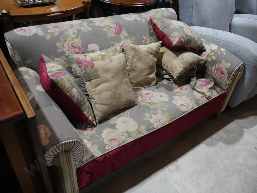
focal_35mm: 28
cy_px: 96
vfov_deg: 49.8
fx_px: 208
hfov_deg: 63.4
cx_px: 128
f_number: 3.5
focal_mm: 14
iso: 320
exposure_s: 1/60
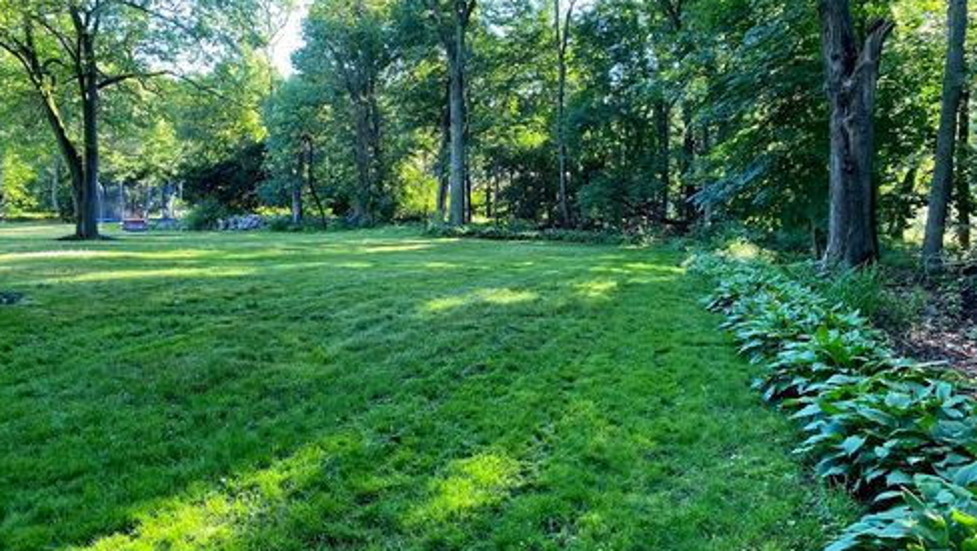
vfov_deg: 40.2
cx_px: 482
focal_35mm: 29
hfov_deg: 66.0
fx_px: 752
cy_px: 273
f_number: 1.8
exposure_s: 1/122
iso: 100
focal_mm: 4.25
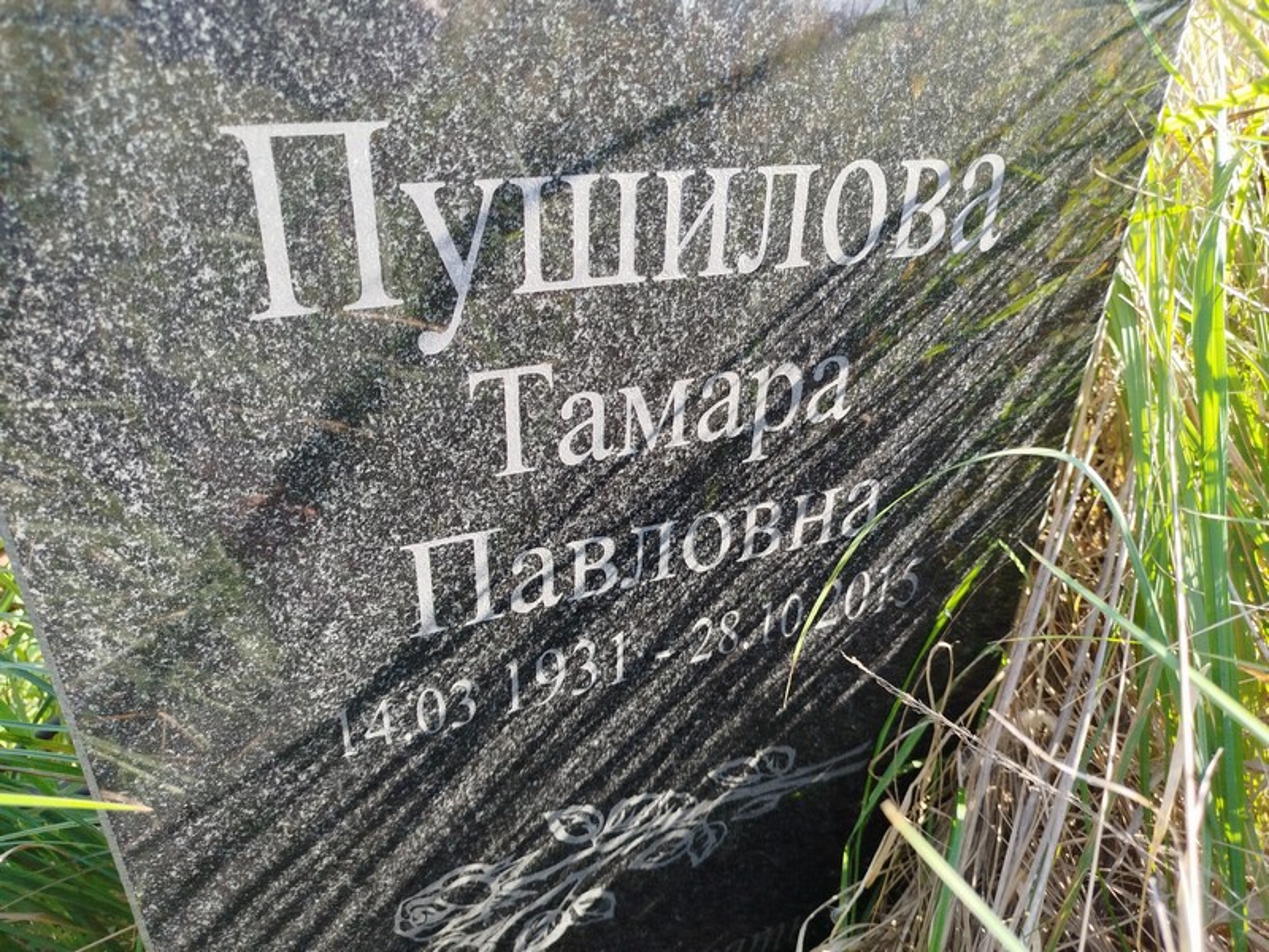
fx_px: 880
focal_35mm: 24
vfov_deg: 56.8
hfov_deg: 71.6
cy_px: 476
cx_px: 634
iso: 50
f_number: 1.7
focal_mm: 5.31
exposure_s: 1/151
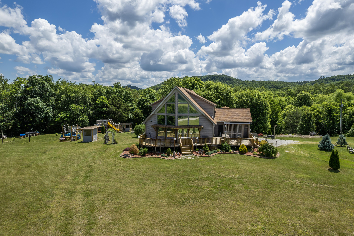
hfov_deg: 76.1
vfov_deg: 55.1
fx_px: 226
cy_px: 115
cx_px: 183
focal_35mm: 23
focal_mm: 8.38
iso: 100
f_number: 2.8
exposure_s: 1/2500
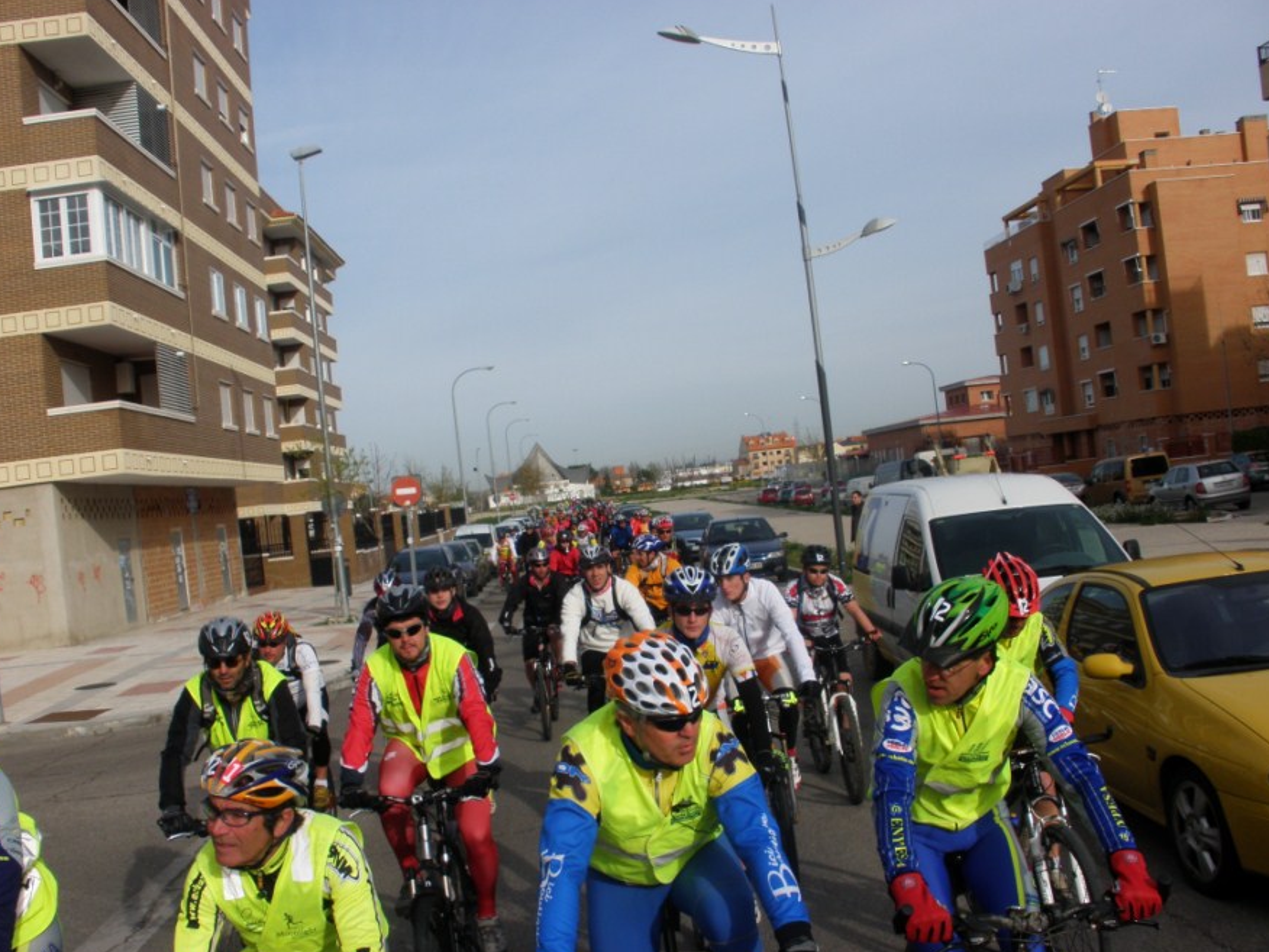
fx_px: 1356
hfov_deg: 50.1
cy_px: 485
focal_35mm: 37
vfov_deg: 38.7
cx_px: 632
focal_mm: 6.3
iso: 64
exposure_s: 1/320
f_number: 5.6
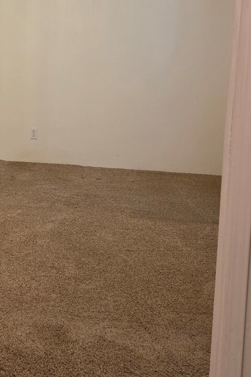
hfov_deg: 26.5
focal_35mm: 48
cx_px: -3
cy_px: 103
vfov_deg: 40.2
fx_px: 502
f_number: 1.7
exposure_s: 1/120
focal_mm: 6.3
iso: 500
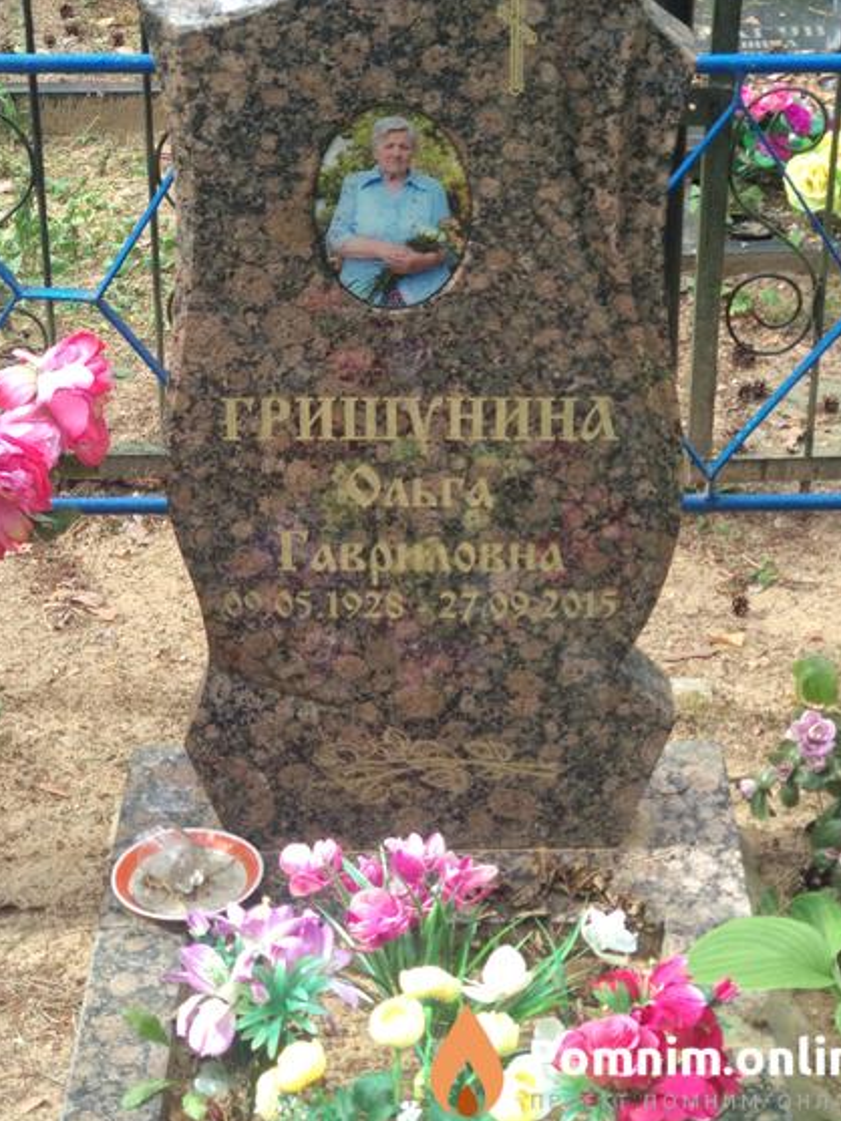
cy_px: 523
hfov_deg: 26.1
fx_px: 1813
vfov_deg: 34.3
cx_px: 441
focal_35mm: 56
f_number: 2.6
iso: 200
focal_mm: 5.99
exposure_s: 1/60
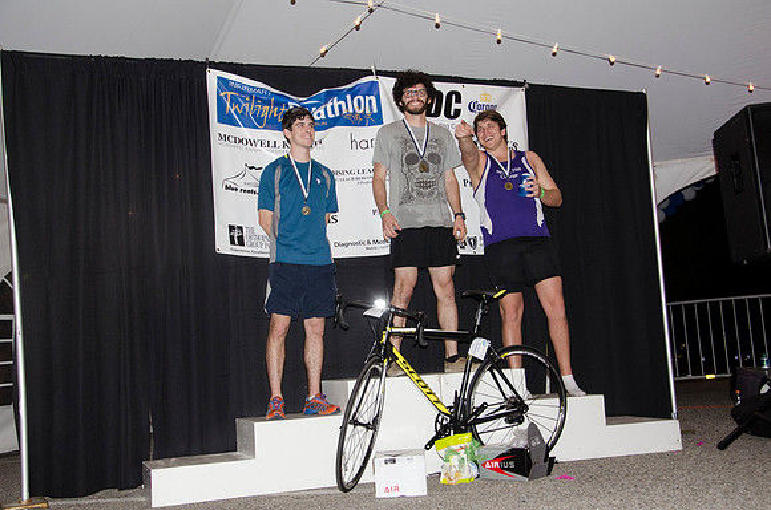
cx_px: 386
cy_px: 255
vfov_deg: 31.7
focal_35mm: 42
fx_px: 898
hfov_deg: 46.5
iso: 800
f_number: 5.6
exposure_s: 1/80
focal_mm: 28
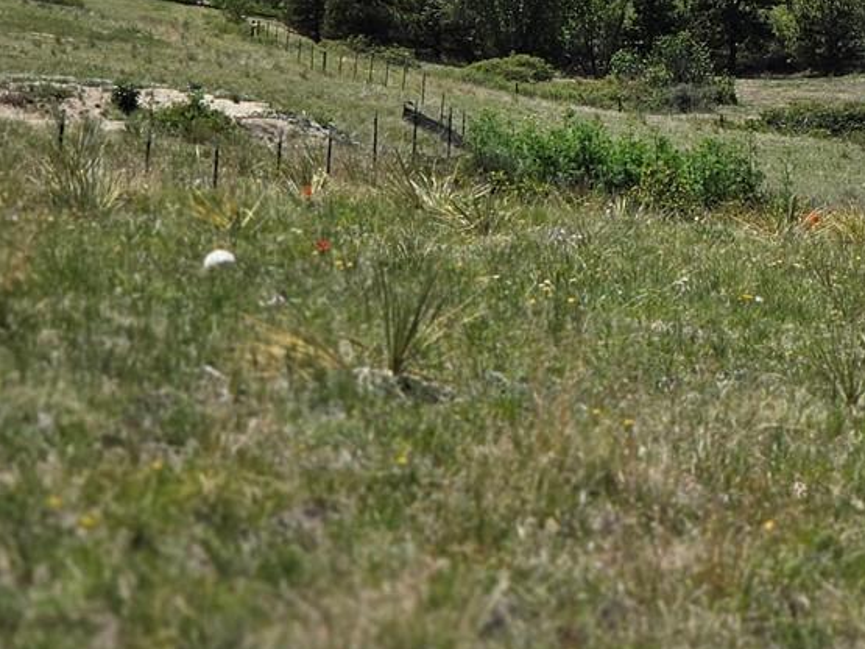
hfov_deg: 9.8
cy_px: -167
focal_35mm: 199
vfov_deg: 7.4
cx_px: 1135
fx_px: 4972
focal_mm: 7
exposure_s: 1/1709
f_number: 2.4
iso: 25
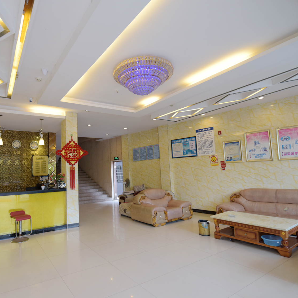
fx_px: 195
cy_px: 155
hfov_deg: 73.9
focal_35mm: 20
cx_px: 116
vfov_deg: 74.8
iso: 500
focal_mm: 15
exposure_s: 1/50
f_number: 3.5
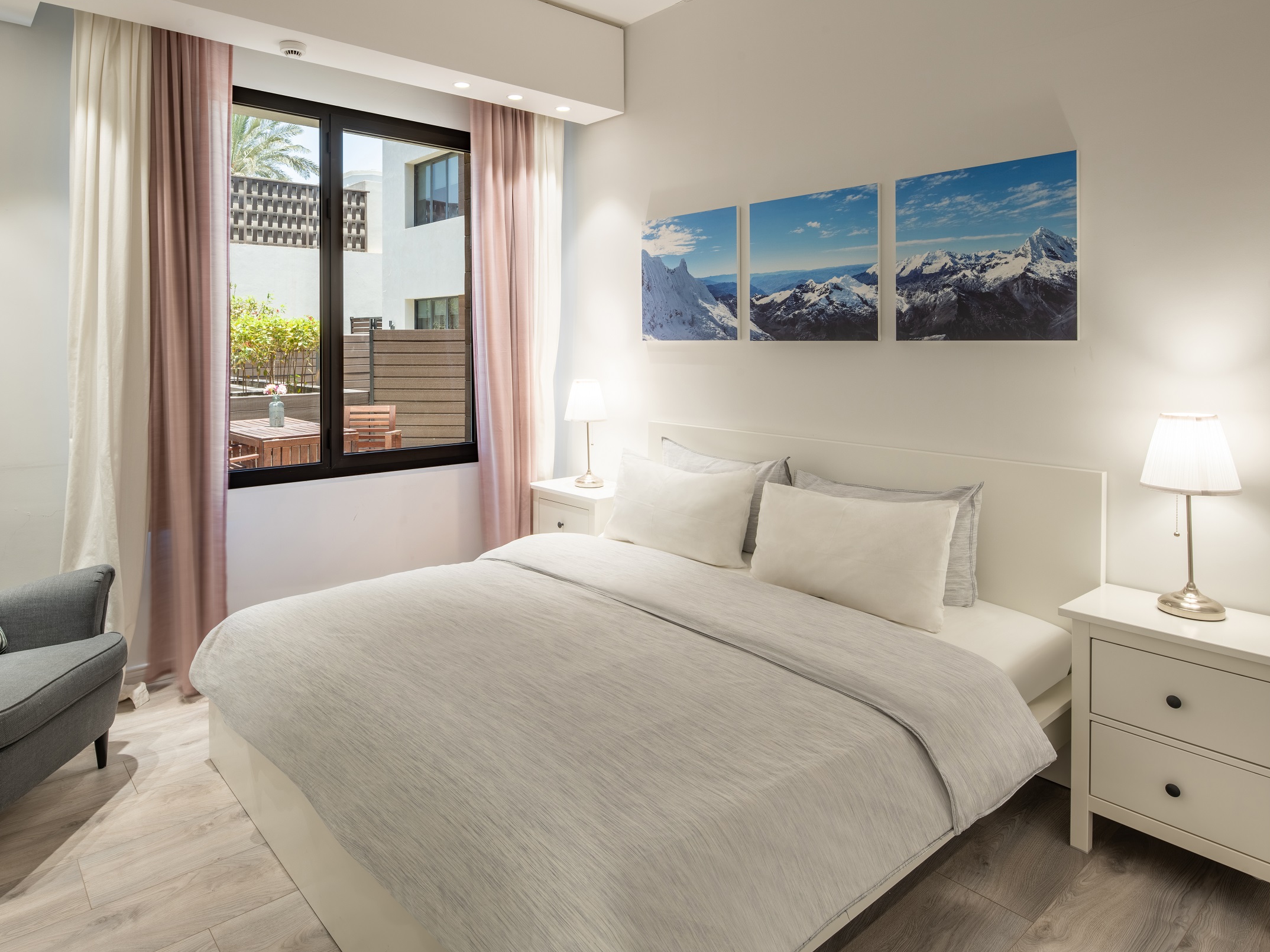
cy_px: 480
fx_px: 770
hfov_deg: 78.7
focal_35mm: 21
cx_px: 569
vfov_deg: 63.4
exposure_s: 1/30
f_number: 11
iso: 31
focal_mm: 19
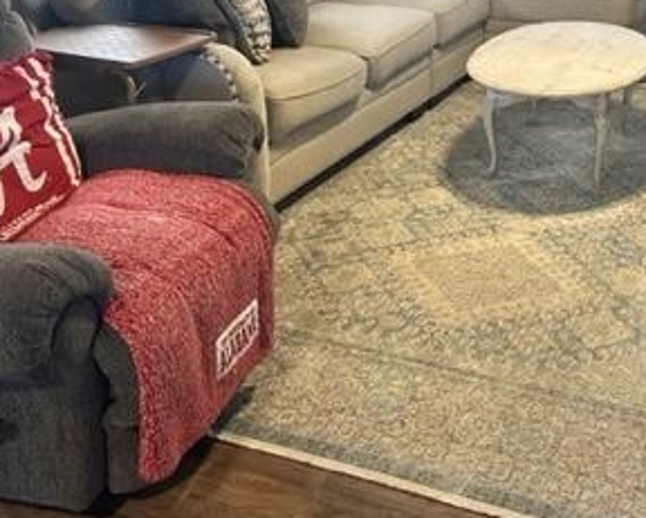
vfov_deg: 27.4
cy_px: -11
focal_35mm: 52
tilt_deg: -10.5
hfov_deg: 35.2
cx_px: 487
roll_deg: -0.6
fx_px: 995
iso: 200
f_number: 1.78
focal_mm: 6.86
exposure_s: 1/60
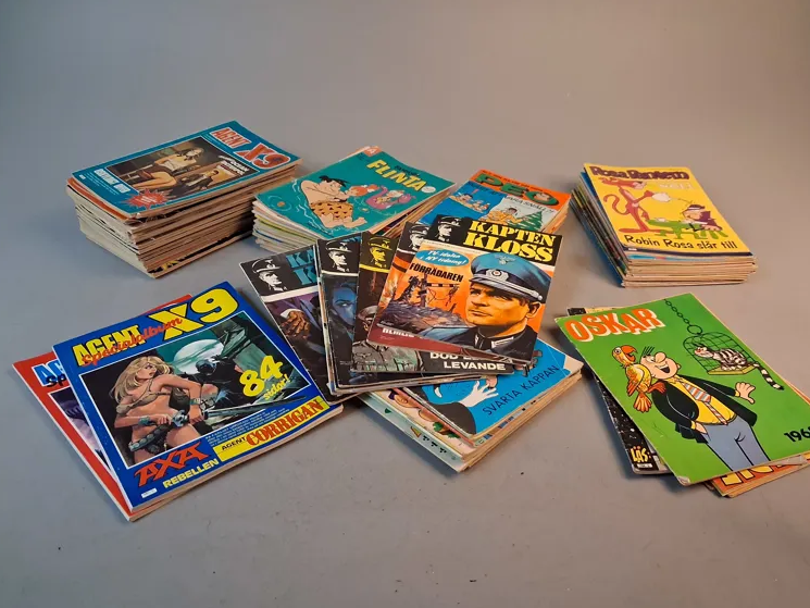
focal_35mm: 29
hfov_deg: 61.6
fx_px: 679
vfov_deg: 48.2
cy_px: 313
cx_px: 425
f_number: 1.8
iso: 400
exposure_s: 1/100
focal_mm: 4
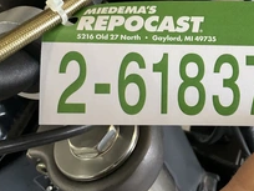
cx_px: 193
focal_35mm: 57
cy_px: 52
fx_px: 418
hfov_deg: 33.1
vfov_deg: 25.4
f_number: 1.8
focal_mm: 3
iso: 100
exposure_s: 1/60
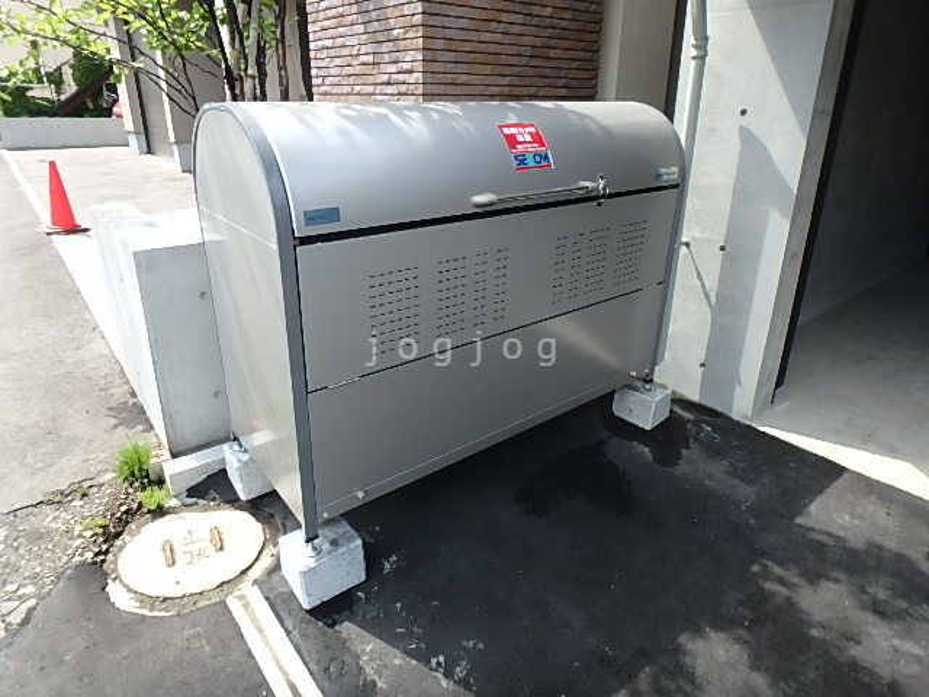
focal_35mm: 21
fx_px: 564
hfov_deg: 79.0
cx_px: 464
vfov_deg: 63.4
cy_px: 348
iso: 125
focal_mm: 3.7
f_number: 3.5
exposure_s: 1/320
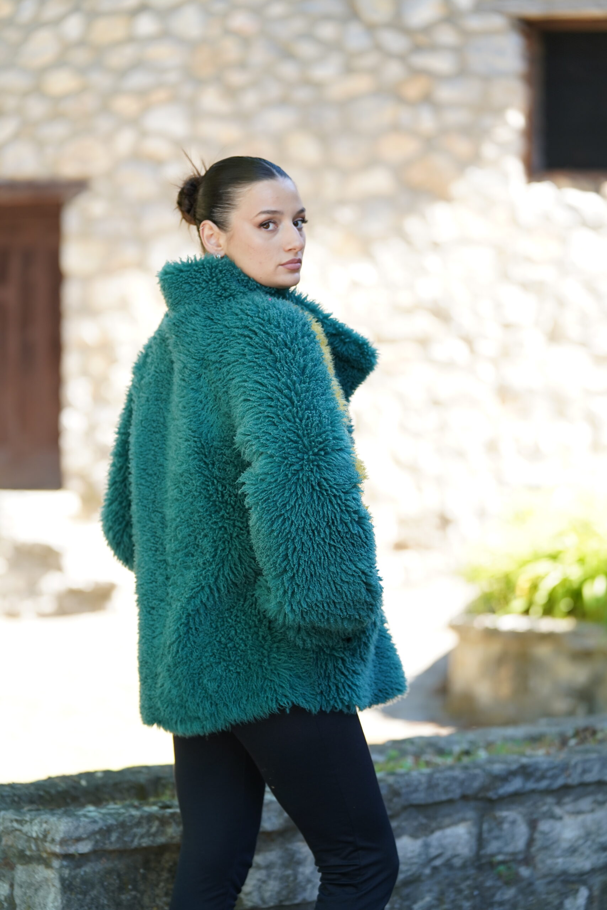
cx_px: 304
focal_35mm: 104
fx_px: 2630
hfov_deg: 13.2
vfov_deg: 19.6
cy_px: 455
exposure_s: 1/320
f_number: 2.8
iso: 320
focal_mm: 104
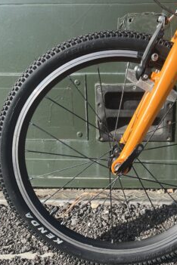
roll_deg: +1.1
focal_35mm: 37
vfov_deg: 51.9
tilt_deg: -12.0
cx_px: 136
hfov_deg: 35.0
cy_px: 135
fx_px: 273
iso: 50
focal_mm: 5.1
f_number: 1.6
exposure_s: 1/1339
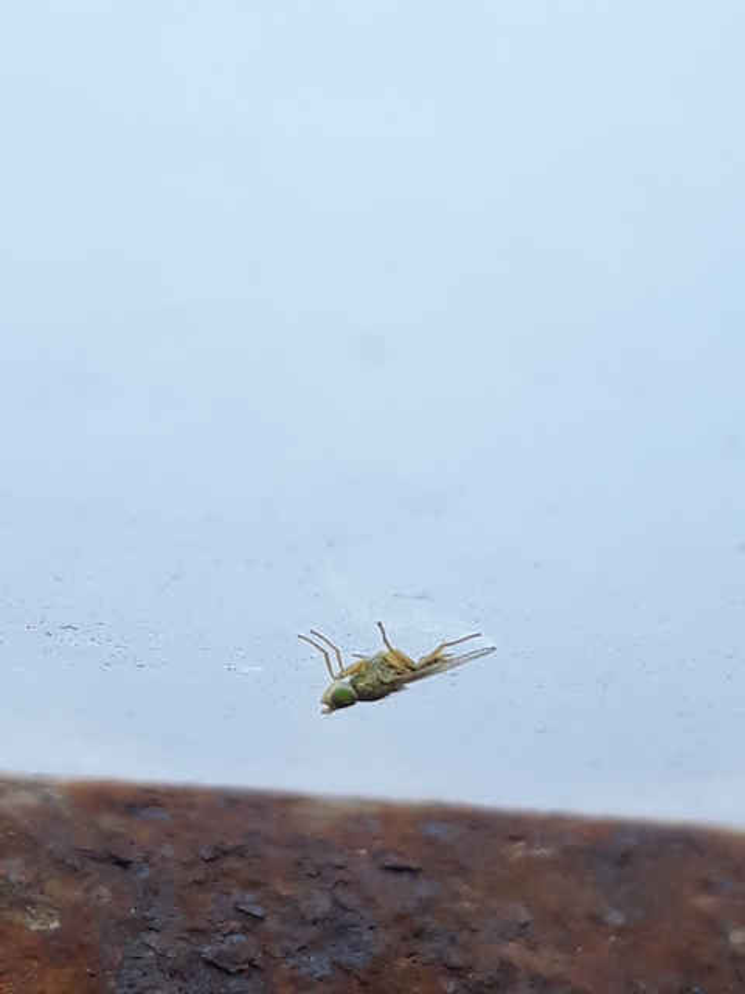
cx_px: 372
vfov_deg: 65.3
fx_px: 775
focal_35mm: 27
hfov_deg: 51.4
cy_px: 497
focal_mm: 3.71
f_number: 1.7
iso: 40
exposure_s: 1/186
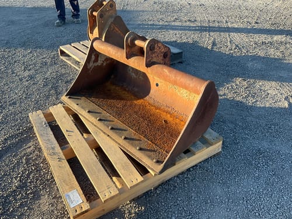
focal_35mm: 29
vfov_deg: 48.2
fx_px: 245
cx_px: 146
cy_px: 110
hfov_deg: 61.7
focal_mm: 3
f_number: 1.8
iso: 20
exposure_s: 1/243
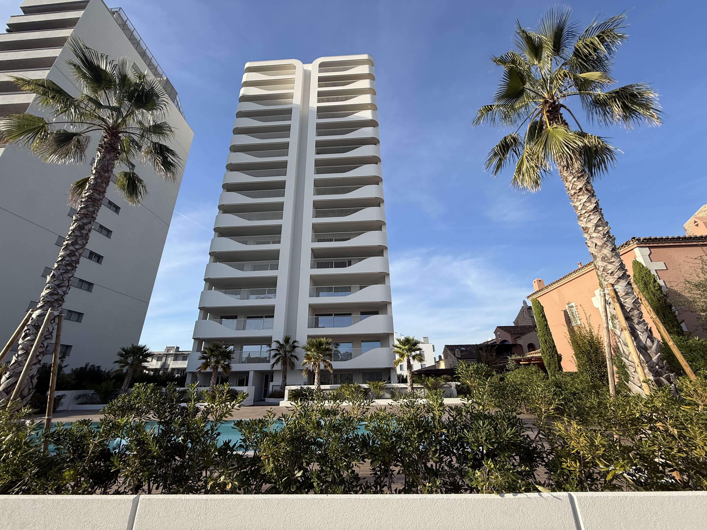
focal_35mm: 14
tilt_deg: +21.5
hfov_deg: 102.1
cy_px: 265
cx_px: 354
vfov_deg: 85.7
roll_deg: -0.1
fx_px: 286
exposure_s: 1/1534
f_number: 2.2
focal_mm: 2.22
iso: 50
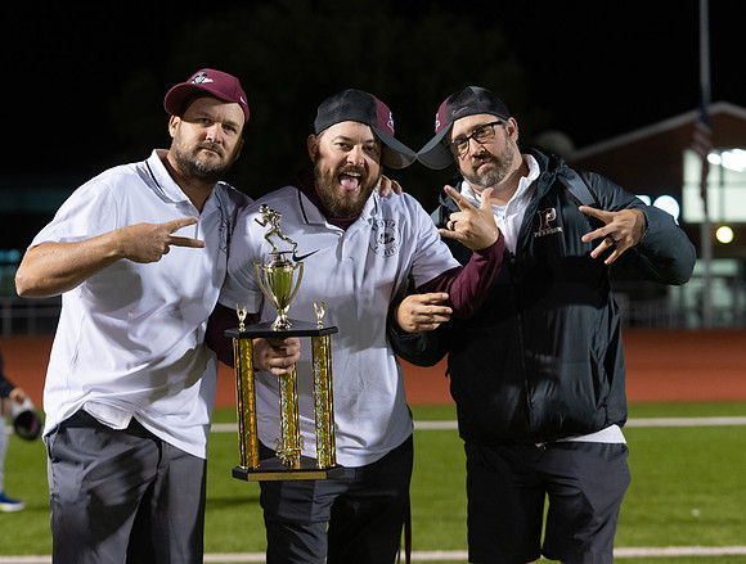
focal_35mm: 96
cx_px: 353
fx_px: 2079
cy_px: 271
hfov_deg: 20.3
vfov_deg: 15.5
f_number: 3.5
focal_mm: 85
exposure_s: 1/320
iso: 4000
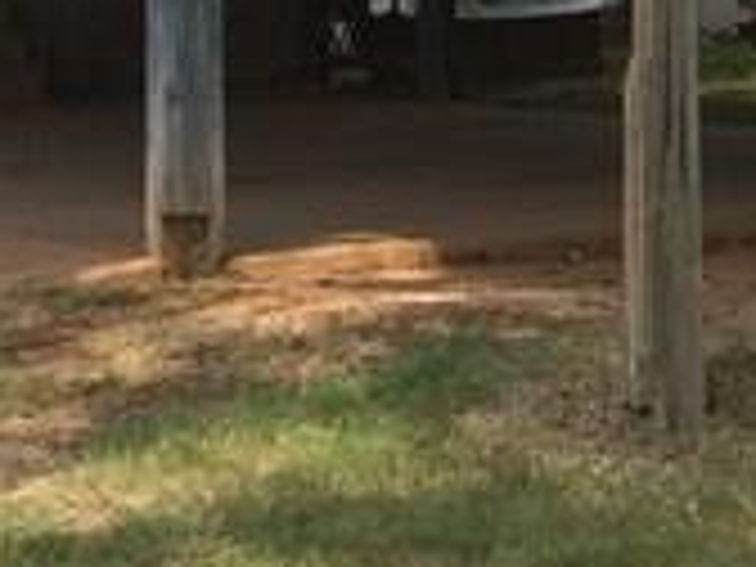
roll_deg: +2.4
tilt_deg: +0.6
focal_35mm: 177
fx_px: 3866
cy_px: -230
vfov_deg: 8.2
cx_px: 1422
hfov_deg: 10.4
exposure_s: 1/1026
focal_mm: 4.15
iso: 32
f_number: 2.2
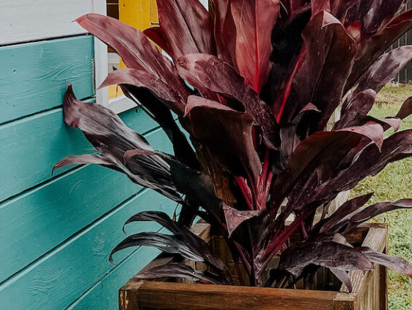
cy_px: 61
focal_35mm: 71
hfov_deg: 25.9
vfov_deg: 20.5
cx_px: 421
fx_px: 845
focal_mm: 5.7
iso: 50
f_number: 1.5
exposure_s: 1/1800
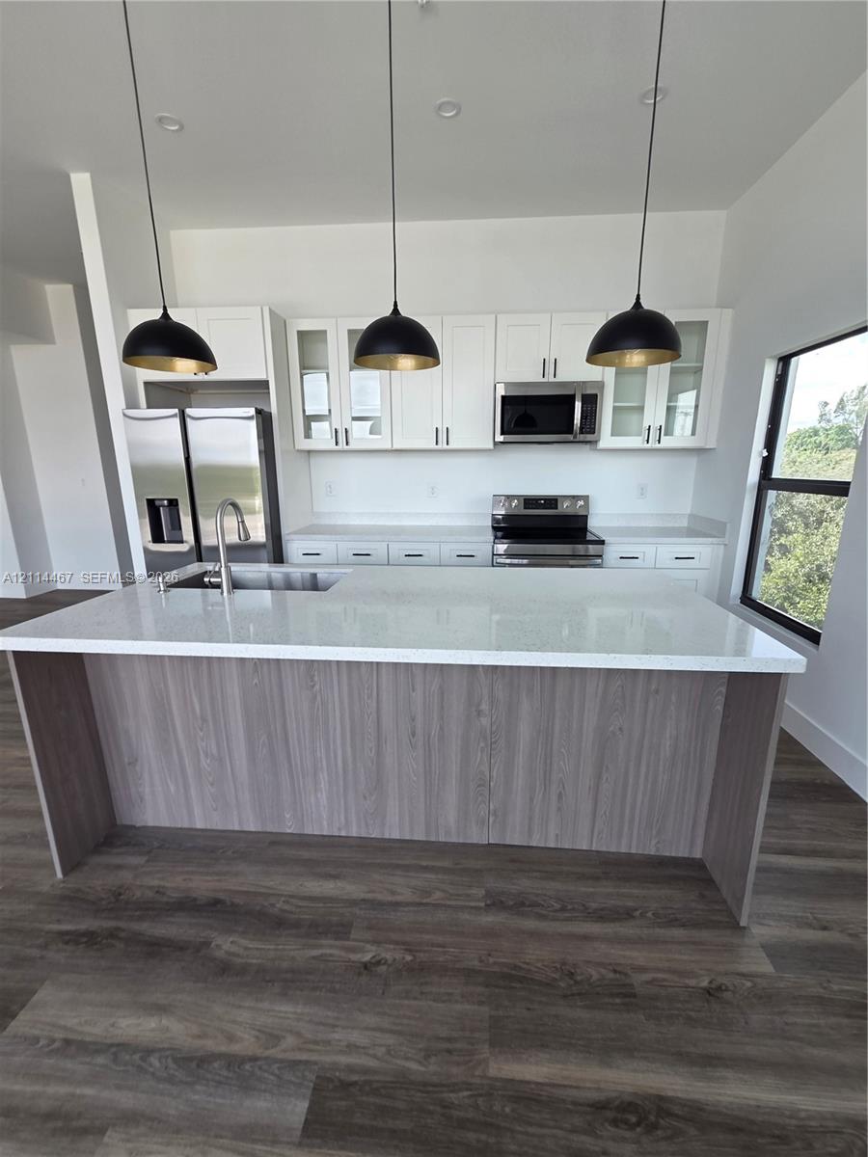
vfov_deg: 106.2
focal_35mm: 13
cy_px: 578
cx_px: 434
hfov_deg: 89.9
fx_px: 435
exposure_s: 1/120
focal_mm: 2.2
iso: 50
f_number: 2.2
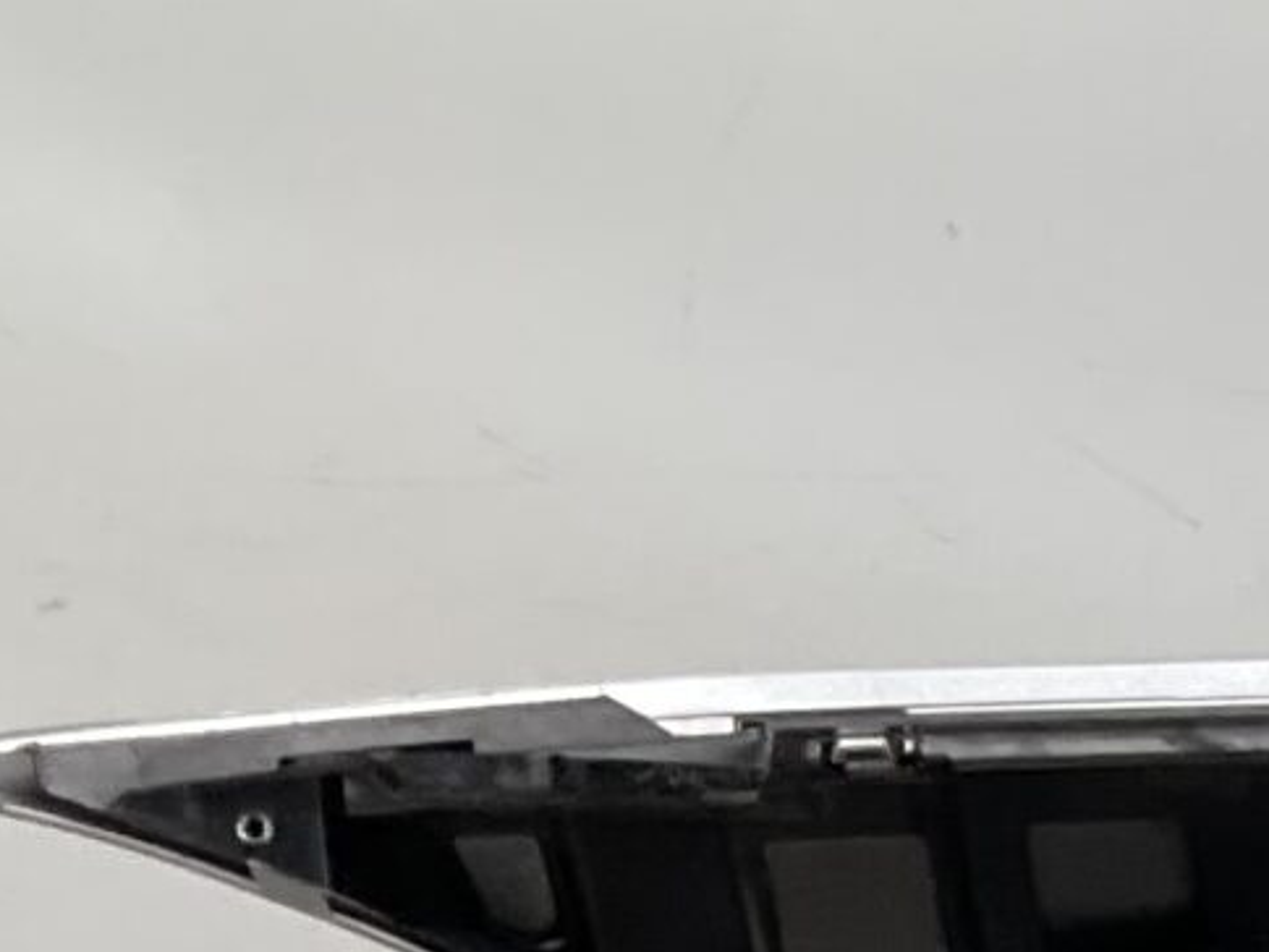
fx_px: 5610
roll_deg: +0.1
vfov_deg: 8.9
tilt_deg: -19.9
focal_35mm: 153
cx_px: 2569
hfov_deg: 11.6
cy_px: 2207
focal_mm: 3
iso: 16
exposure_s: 1/136
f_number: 1.8
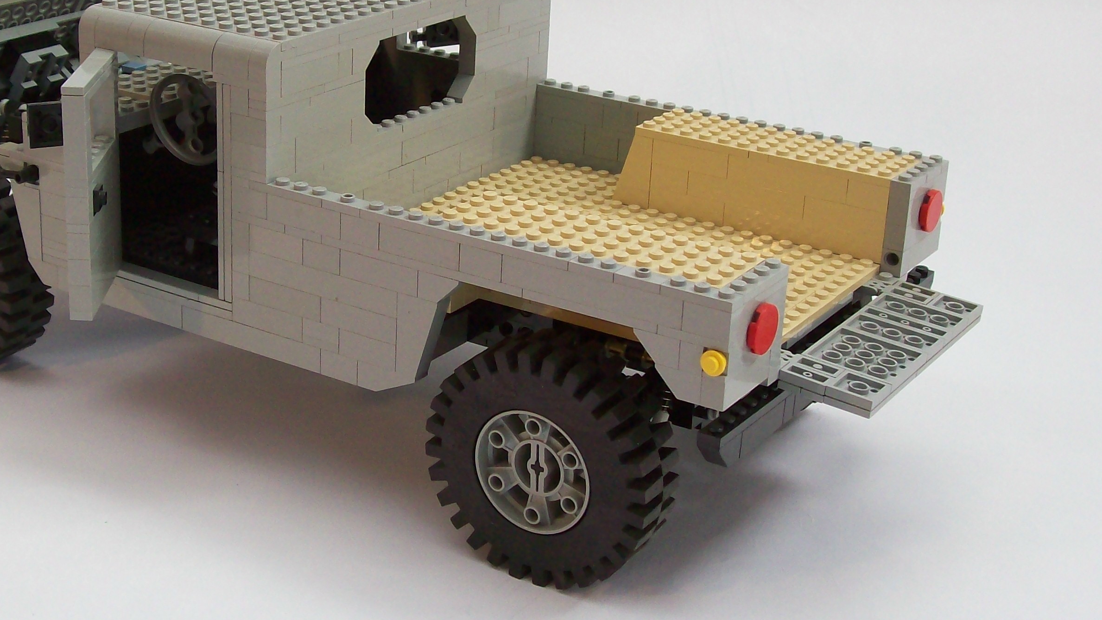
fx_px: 1841
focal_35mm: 63
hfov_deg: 33.1
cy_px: 245
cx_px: 405
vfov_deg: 19.1
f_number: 3
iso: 133
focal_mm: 7.6
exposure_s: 1/73.6
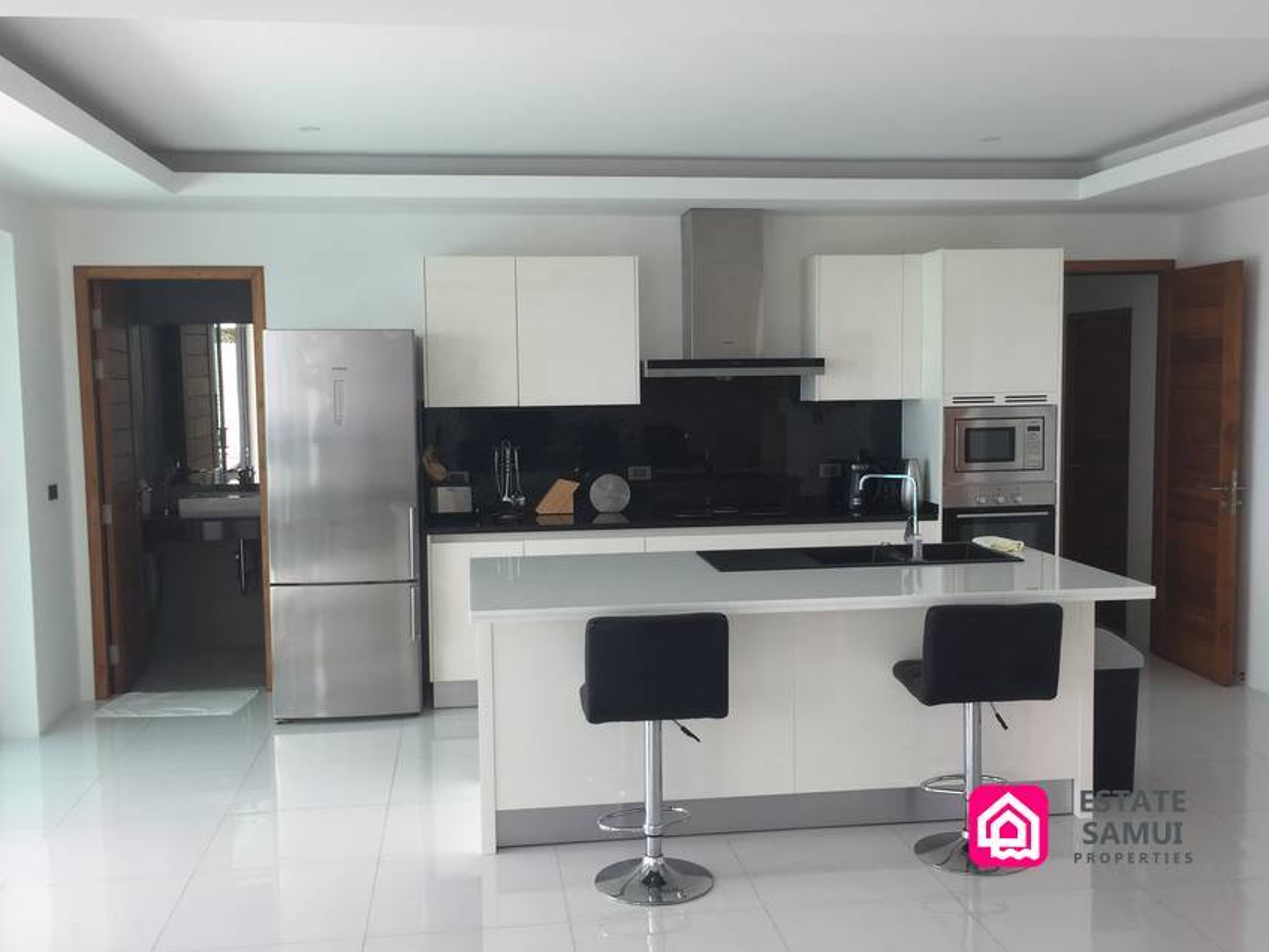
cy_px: 491
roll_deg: -0.6
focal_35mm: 35
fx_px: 1283
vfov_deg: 40.7
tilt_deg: -5.7
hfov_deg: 52.6
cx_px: 643
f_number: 2.2
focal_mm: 4.15
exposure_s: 1/286
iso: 32
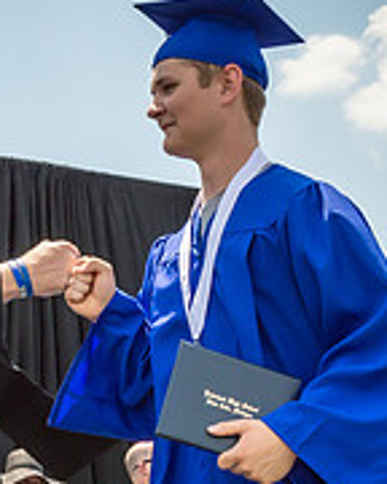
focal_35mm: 98
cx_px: 196
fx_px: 1403
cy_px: 449
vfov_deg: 19.2
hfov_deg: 15.7
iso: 200
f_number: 7.1
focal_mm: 17
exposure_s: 1/800
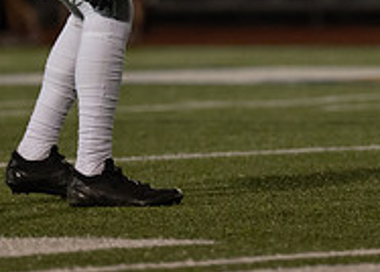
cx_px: 127
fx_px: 6342
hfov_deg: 3.4
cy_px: -143
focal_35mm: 587
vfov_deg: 2.5
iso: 1000
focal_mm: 144
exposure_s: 1/1000
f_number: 2.8
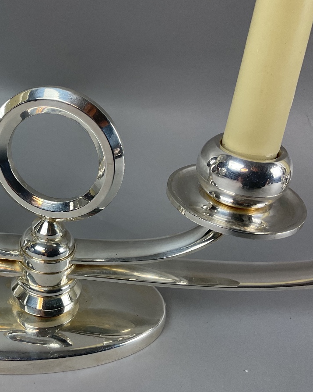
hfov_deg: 37.4
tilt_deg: -31.8
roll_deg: -3.2
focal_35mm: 38
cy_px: 196
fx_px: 440
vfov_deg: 47.9
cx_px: 53
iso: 50
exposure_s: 1/100
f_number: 1.8
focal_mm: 3
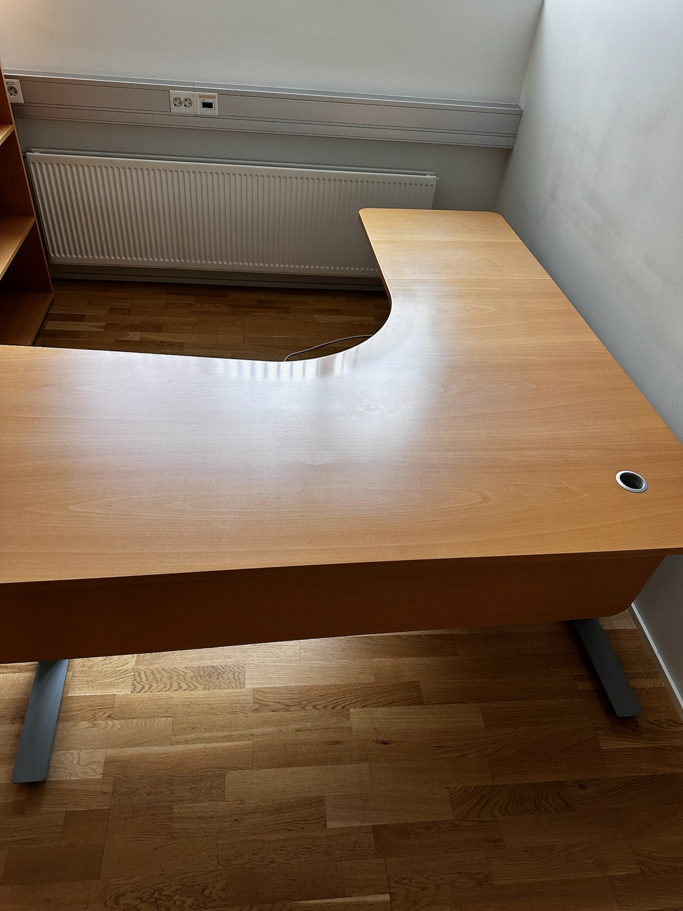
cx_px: 342
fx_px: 631
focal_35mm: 24
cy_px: 456
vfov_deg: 71.6
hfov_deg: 56.8
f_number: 1.78
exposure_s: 1/100
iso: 200
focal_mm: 6.86
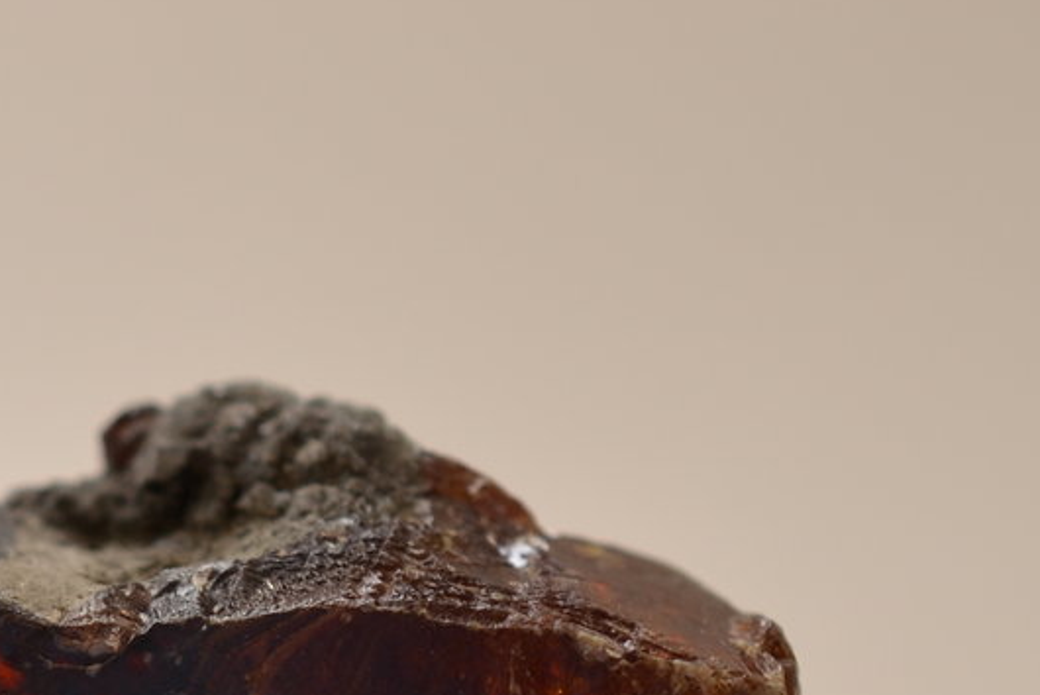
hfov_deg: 11.2
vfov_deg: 7.5
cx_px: -37
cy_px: 987
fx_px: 5232
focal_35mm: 181
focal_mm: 40
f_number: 6.3
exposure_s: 1/15
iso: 100
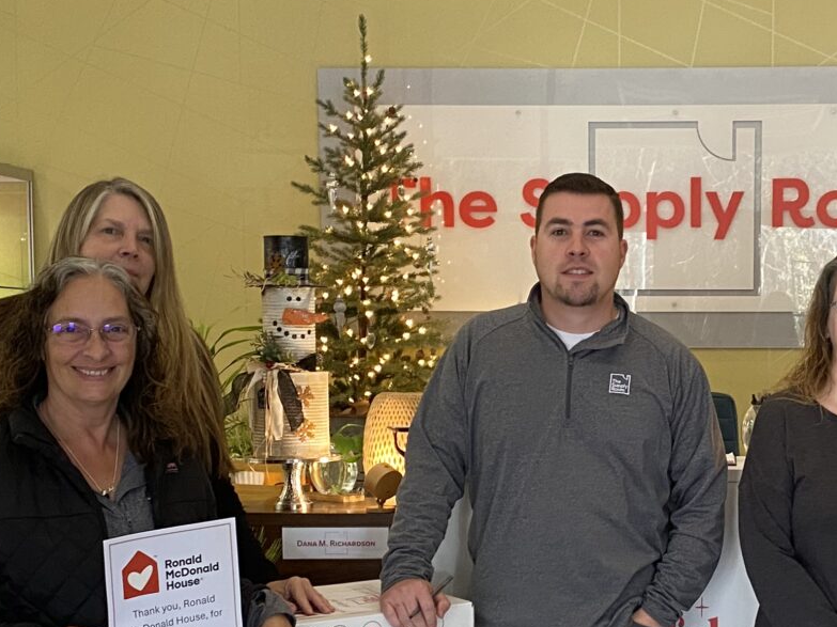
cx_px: 651
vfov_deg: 21.5
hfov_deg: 28.1
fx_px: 1644
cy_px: 445
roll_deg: -0.9
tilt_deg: -5.0
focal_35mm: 68
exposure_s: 1/60
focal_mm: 4.25
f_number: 1.8
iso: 250
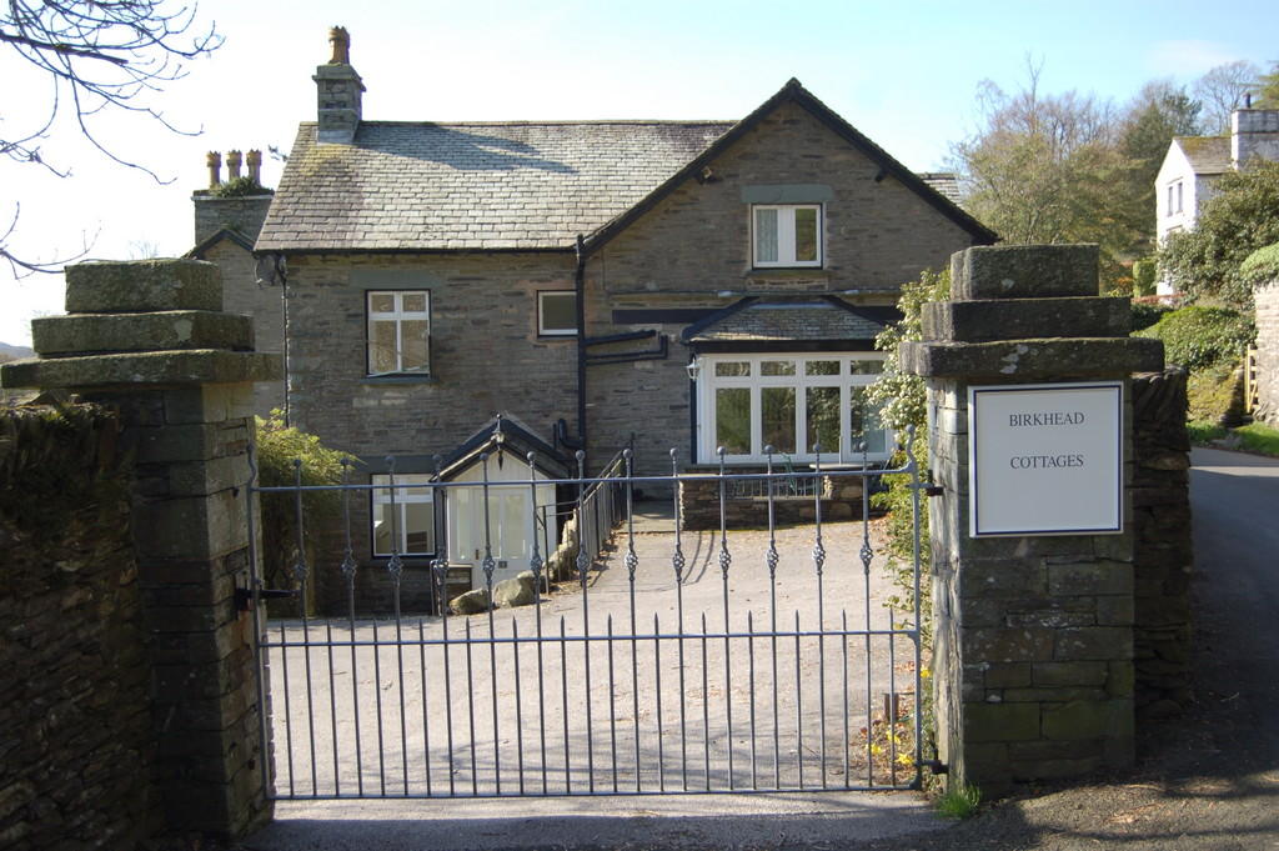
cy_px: 426
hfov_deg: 49.6
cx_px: 640
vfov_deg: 34.2
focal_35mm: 39
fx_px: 1384
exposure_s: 1/500
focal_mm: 26
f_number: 4.2
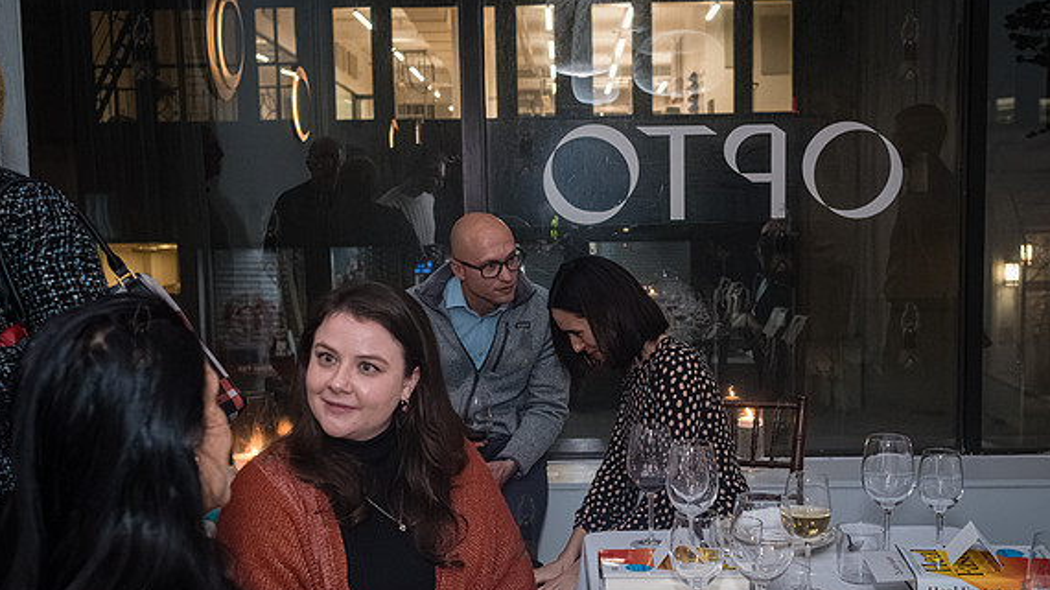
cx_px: 570
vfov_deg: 28.3
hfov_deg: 48.3
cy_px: 333
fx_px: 1169
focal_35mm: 42
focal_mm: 35
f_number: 4.5
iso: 6400
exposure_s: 1/320
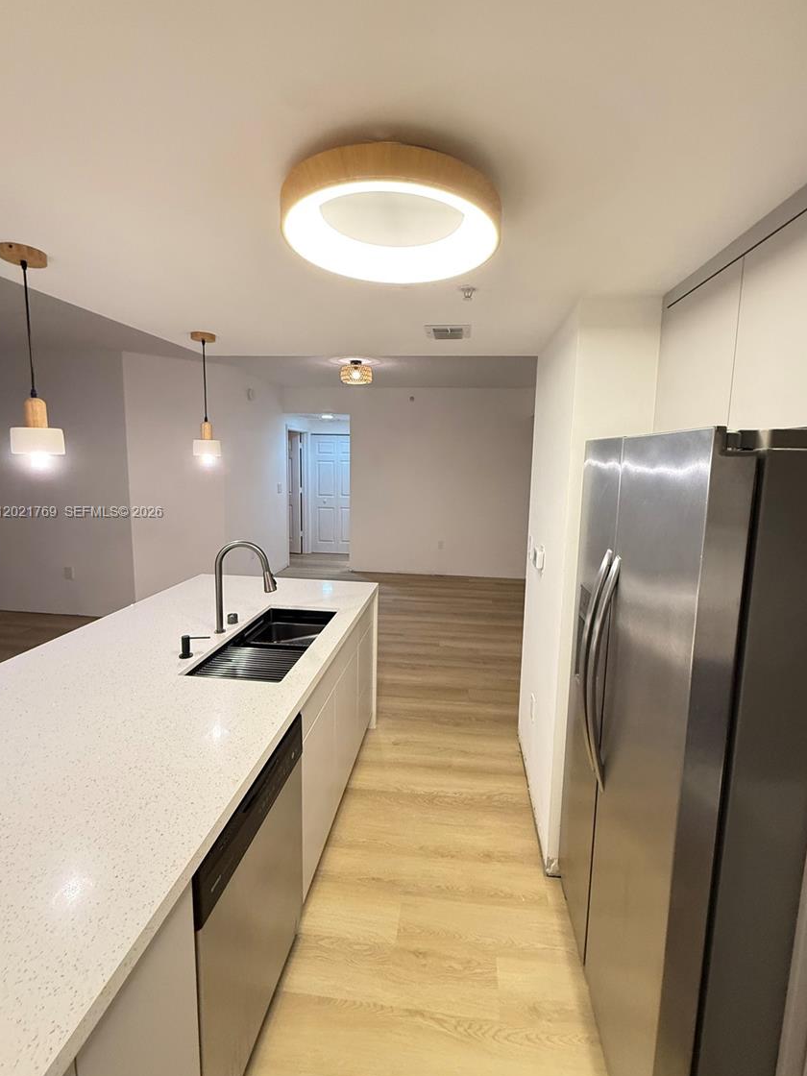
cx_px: 417
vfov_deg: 98.1
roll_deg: -1.3
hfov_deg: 81.7
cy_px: 513
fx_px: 466
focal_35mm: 15
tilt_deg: -6.7
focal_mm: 2.22
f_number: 2.2
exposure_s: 1/60
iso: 500
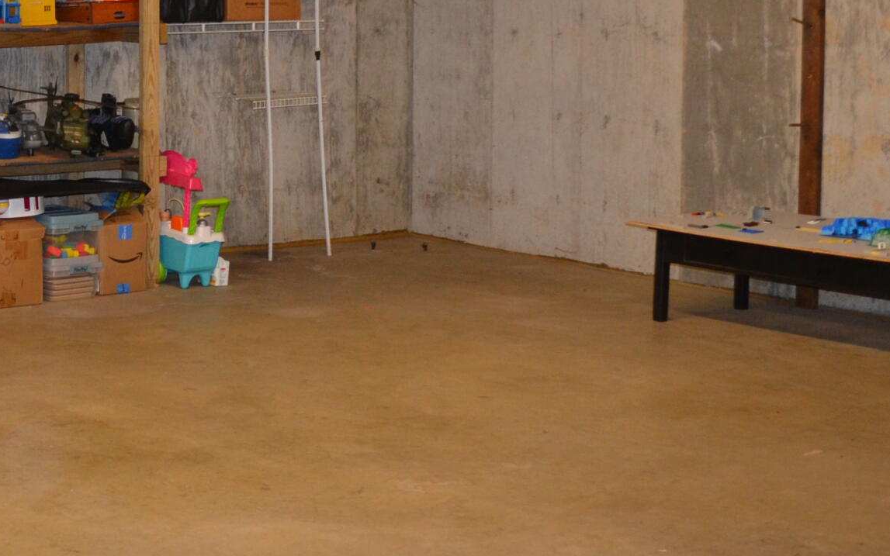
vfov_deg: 17.9
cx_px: -82
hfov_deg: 26.4
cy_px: 92
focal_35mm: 72
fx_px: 1746
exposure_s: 1/60
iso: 500
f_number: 3.5
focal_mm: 18
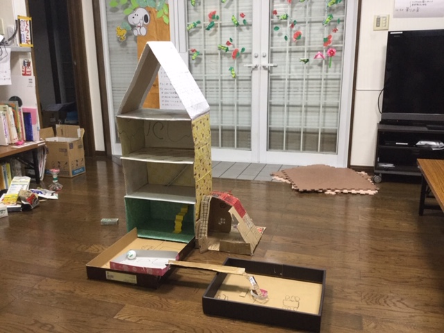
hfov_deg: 58.4
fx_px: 398
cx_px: 222
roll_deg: +0.4
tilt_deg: -15.4
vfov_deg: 45.4
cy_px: 166
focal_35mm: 31
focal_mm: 3.3
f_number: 2.4
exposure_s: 1/33
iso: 125
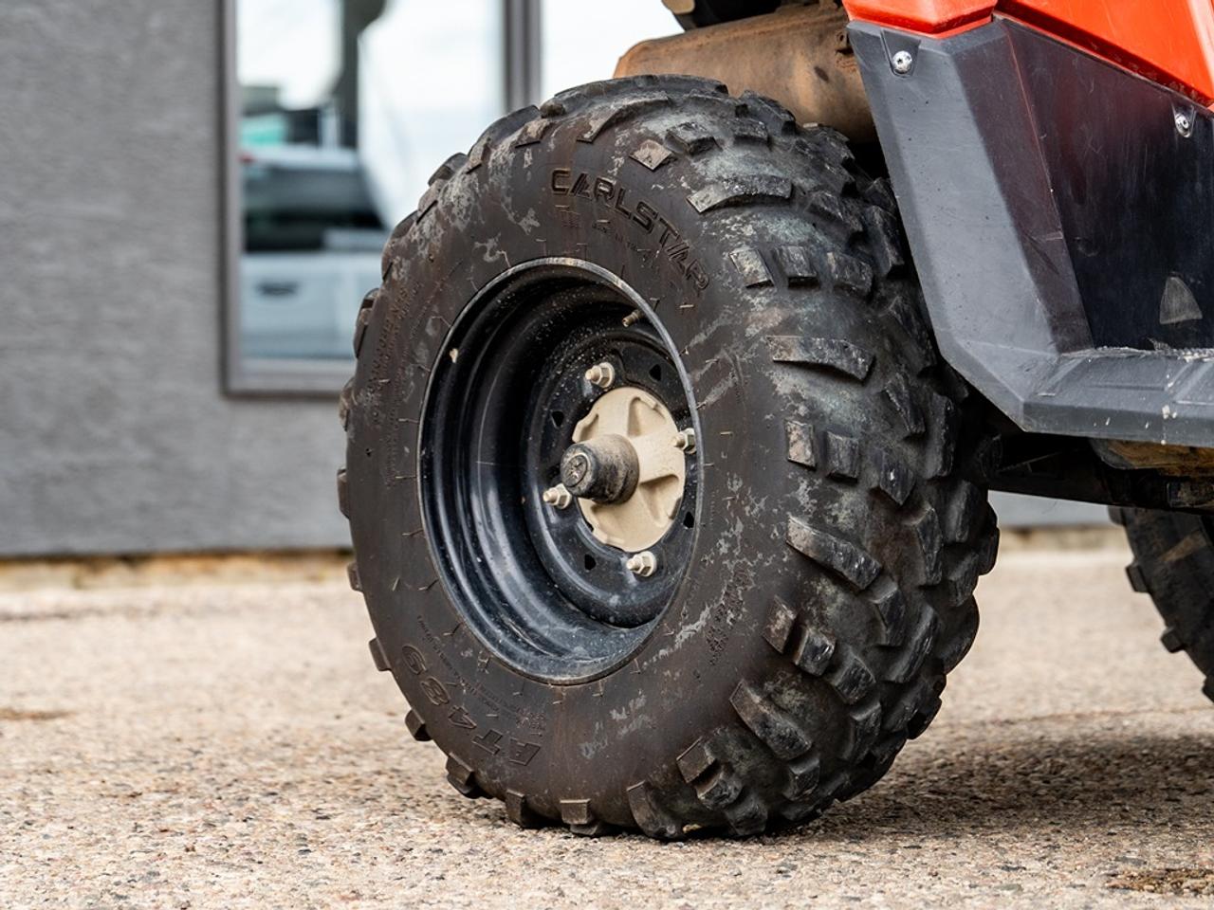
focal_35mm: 115
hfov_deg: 17.2
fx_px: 4020
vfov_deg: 12.9
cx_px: 593
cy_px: 276
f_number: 4
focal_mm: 70
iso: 250
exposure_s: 1/160
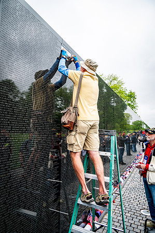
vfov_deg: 73.8
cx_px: 78
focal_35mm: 24
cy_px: 116
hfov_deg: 53.0
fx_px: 155
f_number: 8
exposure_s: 1/640
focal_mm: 24
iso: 560
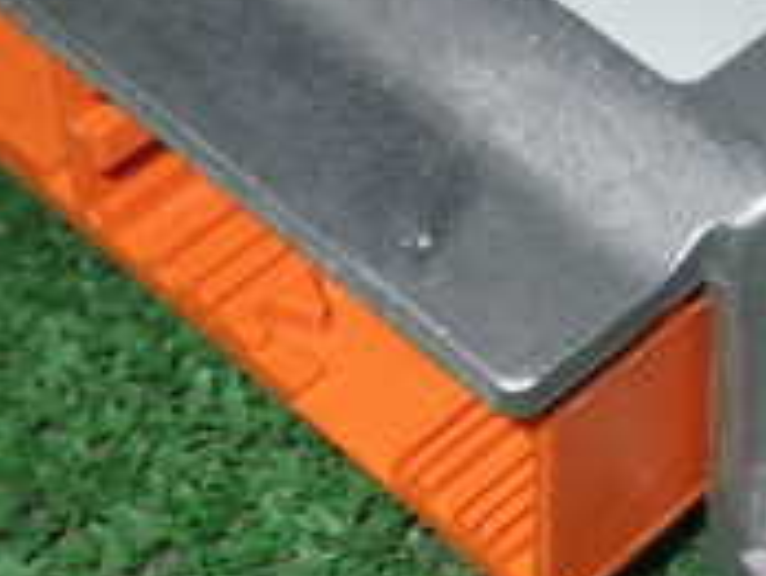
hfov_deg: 14.9
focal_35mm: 131
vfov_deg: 11.3
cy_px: 40
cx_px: 682
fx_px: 2903
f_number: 8
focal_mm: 6.83
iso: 200
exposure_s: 1/40
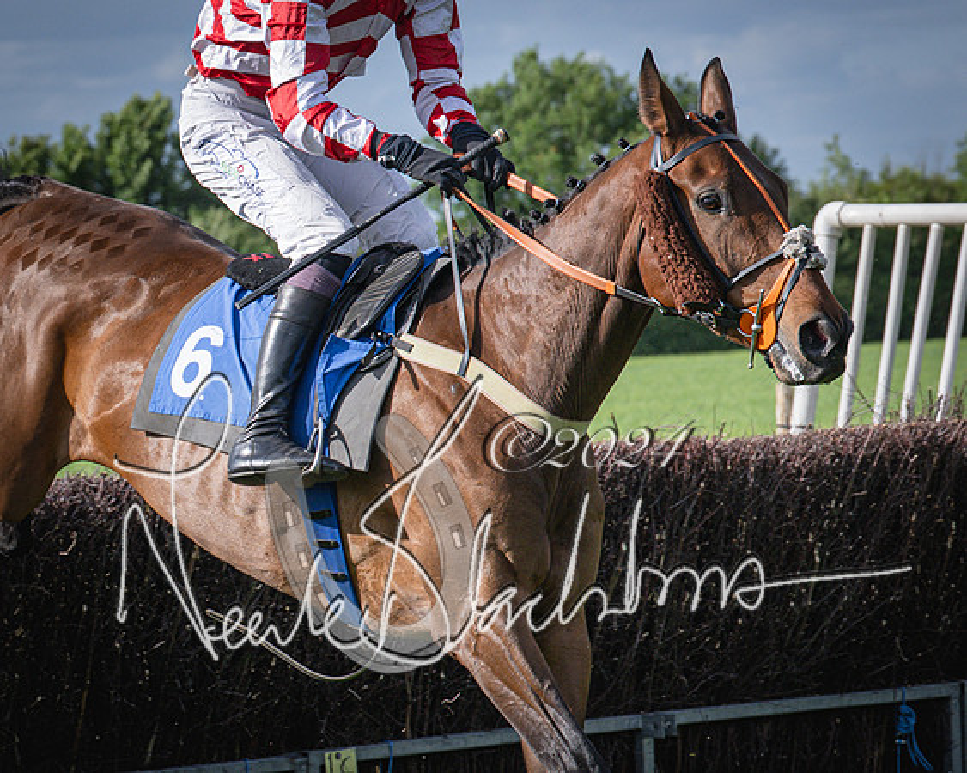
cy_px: 474
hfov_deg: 9.3
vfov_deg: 7.4
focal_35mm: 208
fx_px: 5954
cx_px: 246
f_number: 4.5
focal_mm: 70
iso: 200
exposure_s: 1/1600
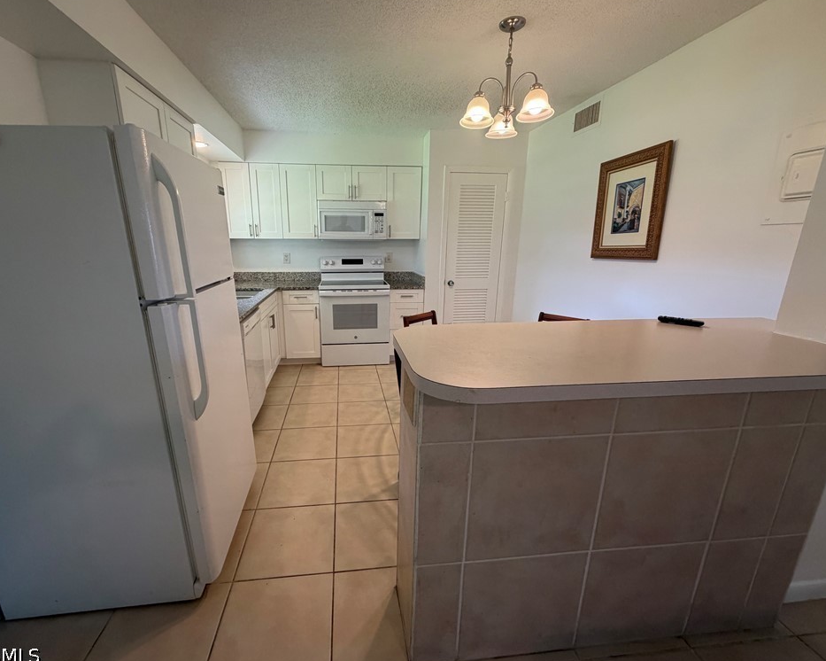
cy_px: 330
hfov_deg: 96.6
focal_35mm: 15
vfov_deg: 84.0
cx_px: 382
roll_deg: +0.5
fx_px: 367
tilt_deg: -14.4
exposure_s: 1/120
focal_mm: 2.22
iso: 250
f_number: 2.2
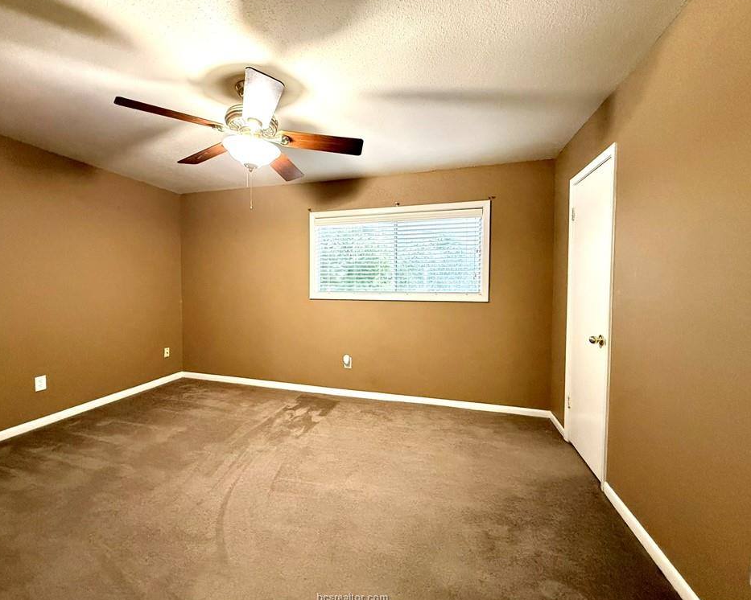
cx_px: 353
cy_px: 296
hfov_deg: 96.7
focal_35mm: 15
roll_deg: -0.2
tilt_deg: -2.0
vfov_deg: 84.0
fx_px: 333
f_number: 2.2
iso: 640
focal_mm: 2.22
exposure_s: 1/60
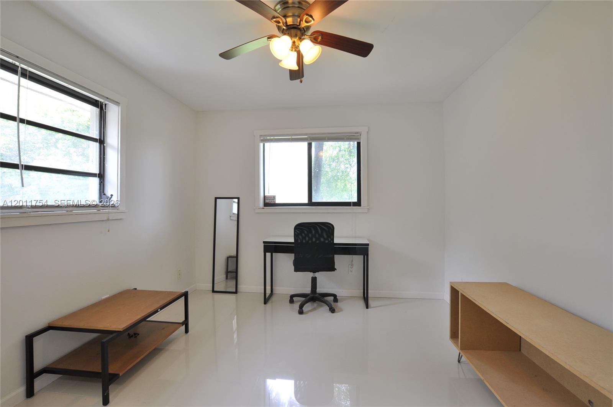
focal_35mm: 15
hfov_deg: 100.5
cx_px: 306
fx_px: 255
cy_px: 204
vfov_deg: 77.2
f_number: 8
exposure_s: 1/13
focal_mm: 10
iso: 400
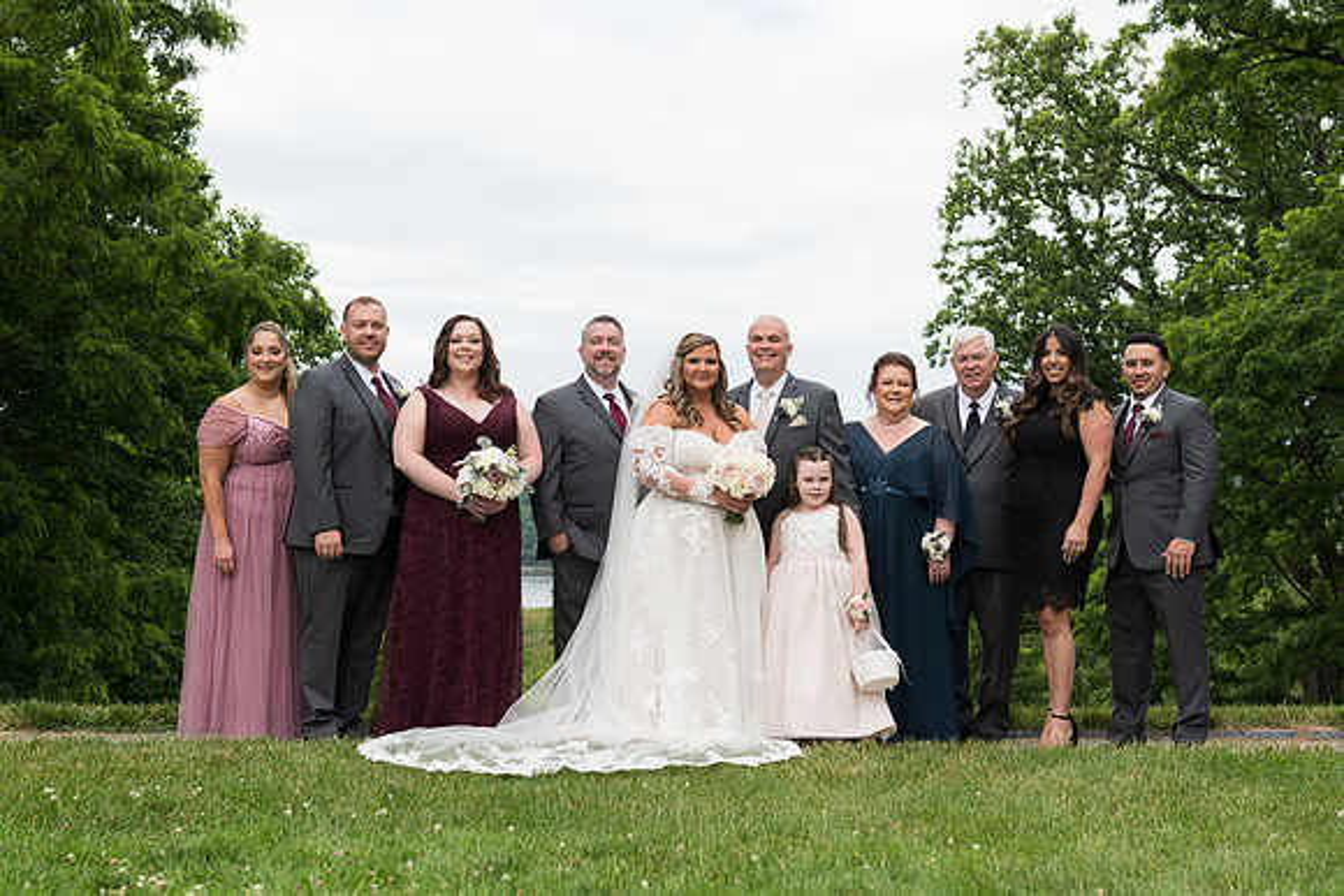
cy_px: 448
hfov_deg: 38.0
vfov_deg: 25.9
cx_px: 649
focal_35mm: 52
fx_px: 1953
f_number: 4.5
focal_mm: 50
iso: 64
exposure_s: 1/320
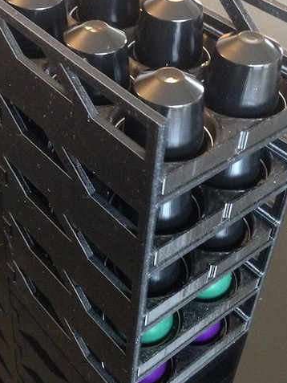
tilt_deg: -39.0
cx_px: 100
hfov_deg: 24.7
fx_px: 652
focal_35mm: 59
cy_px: 165
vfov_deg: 32.6
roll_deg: -2.1
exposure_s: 1/15
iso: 640
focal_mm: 4.12
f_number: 2.4
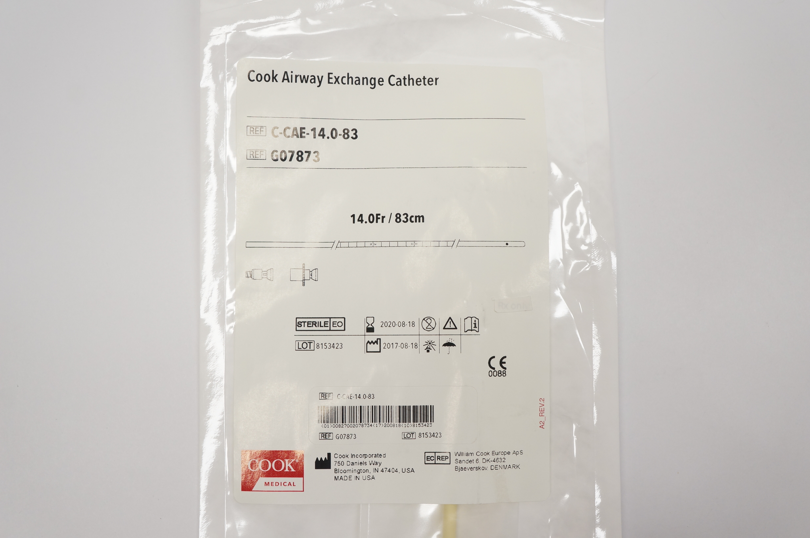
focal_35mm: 33
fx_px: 742
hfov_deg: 57.3
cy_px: 269
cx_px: 405
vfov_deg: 39.9
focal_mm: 22
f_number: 6.3
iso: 400
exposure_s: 1/100
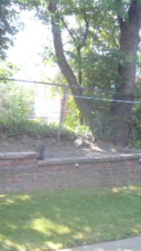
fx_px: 459
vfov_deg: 30.5
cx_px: -13
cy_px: 146
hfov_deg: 16.9
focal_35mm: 69
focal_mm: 5.6
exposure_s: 1/250
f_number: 3
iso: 200
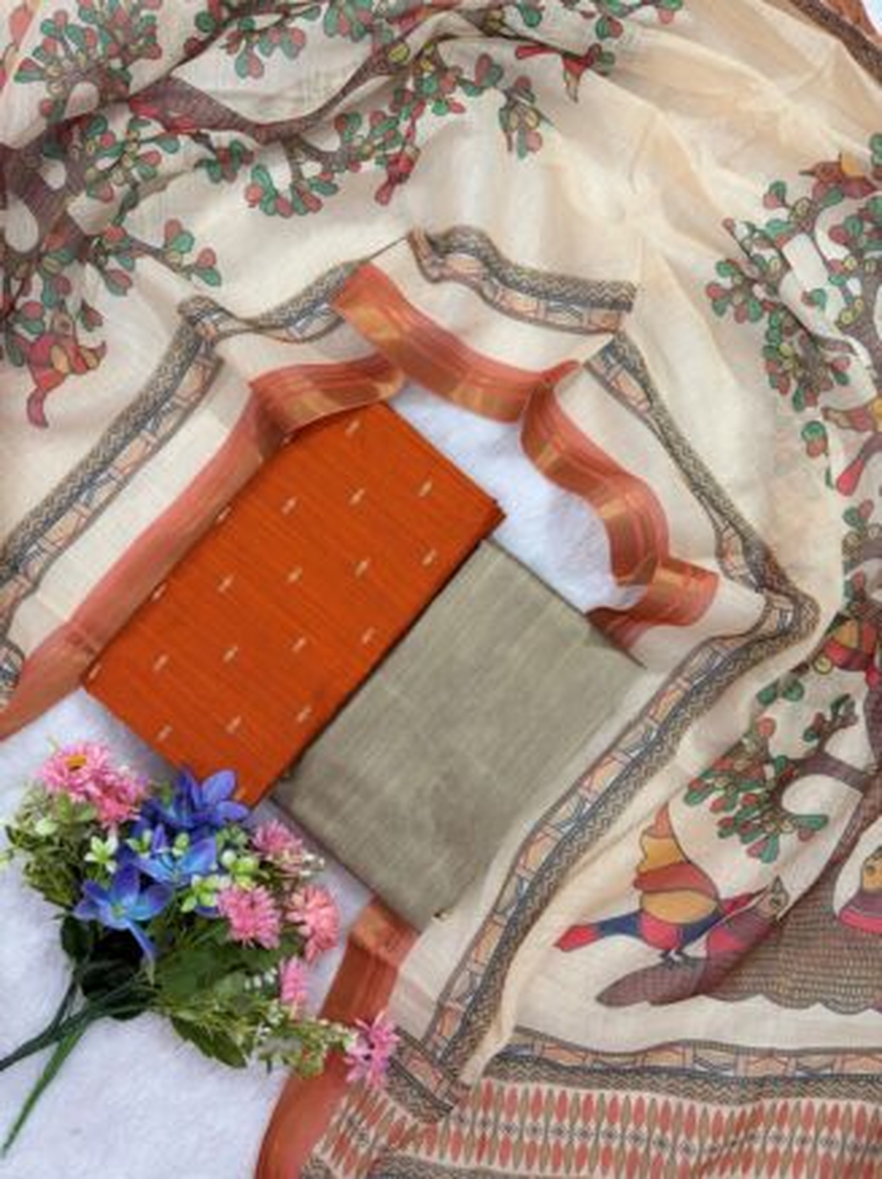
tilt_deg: -87.1
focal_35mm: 26
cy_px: 590
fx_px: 885
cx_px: 441
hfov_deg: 53.0
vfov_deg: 67.3
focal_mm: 5.96
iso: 100
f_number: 1.6
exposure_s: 1/50
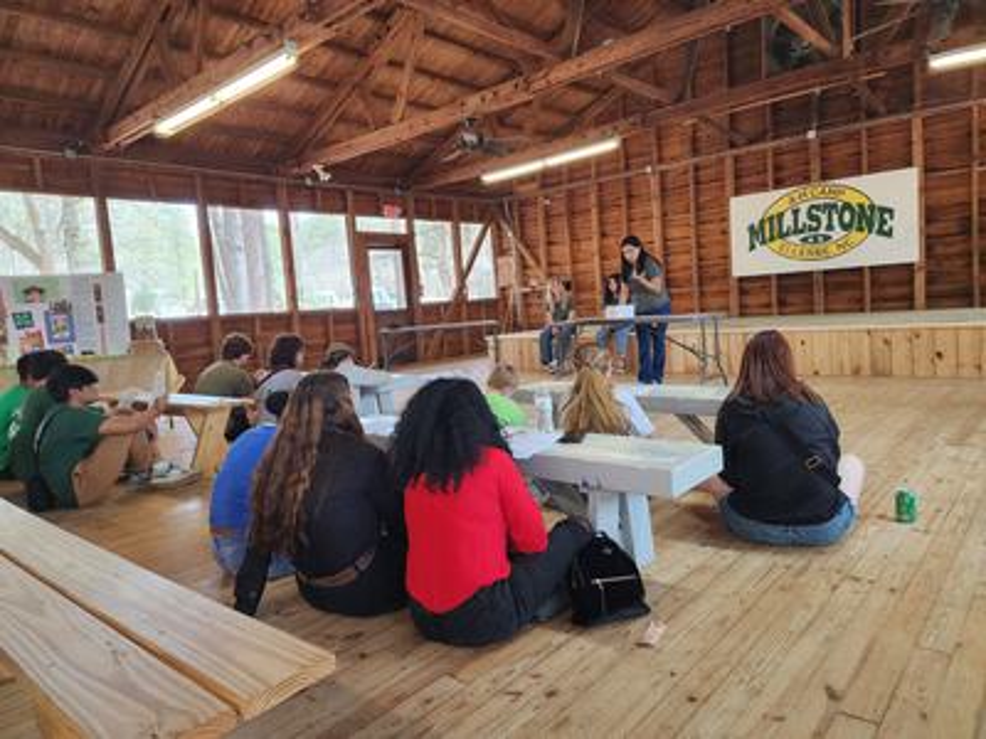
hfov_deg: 73.9
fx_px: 655
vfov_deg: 58.9
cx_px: 493
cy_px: 370
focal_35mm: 23
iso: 250
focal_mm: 6.4
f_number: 1.8
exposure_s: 1/120
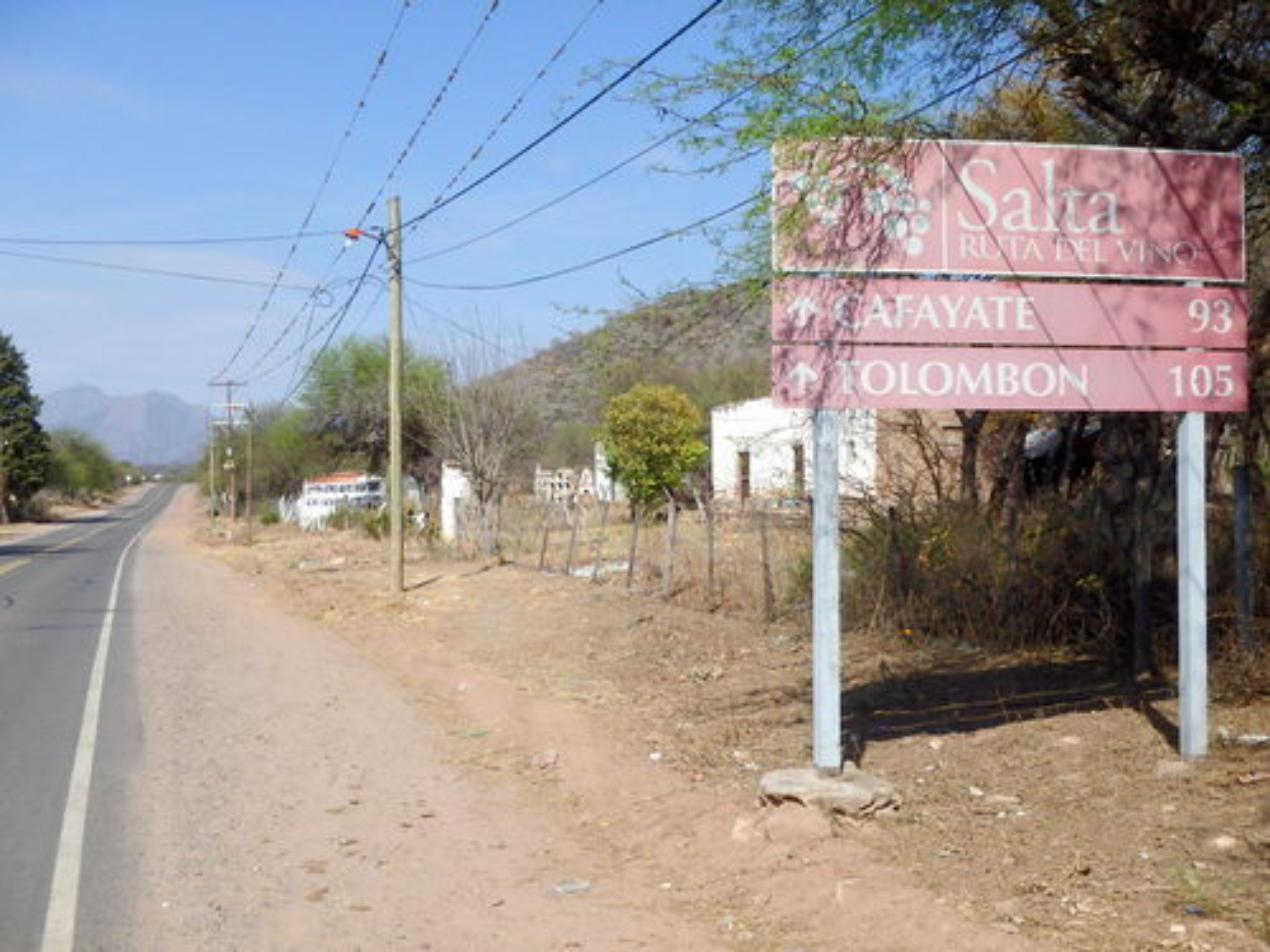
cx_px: 635
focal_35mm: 40
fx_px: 1468
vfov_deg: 36.0
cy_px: 476
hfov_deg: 46.8
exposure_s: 1/125
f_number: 13
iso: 125
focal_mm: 7.3
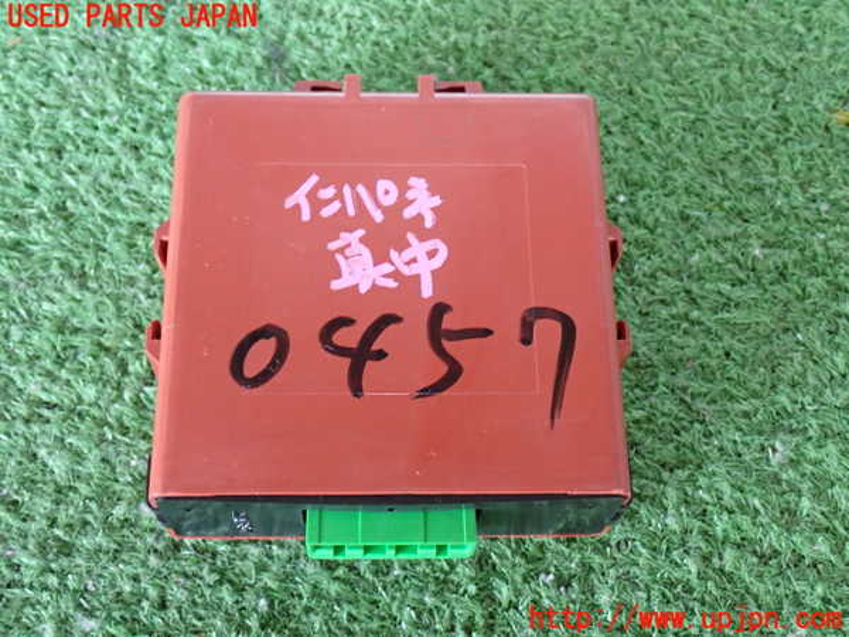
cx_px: 424
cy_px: 318
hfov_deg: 38.2
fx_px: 1226
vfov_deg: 29.1
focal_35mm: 50
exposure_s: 1/50
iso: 800
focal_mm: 9.01
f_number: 3.2
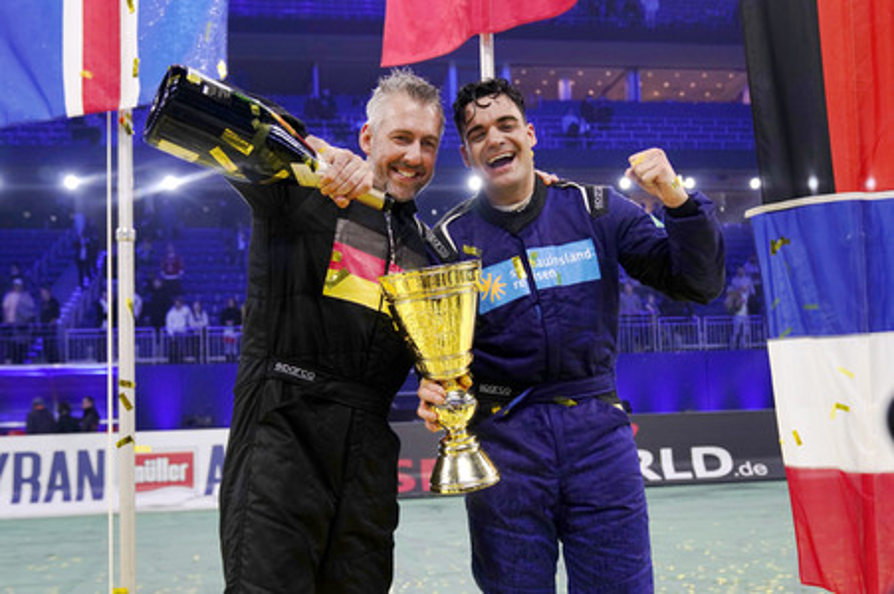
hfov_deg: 62.0
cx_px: 447
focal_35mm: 30
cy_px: 297
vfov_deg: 43.5
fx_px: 744
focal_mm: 30
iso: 1000
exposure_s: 1/320
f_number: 3.2
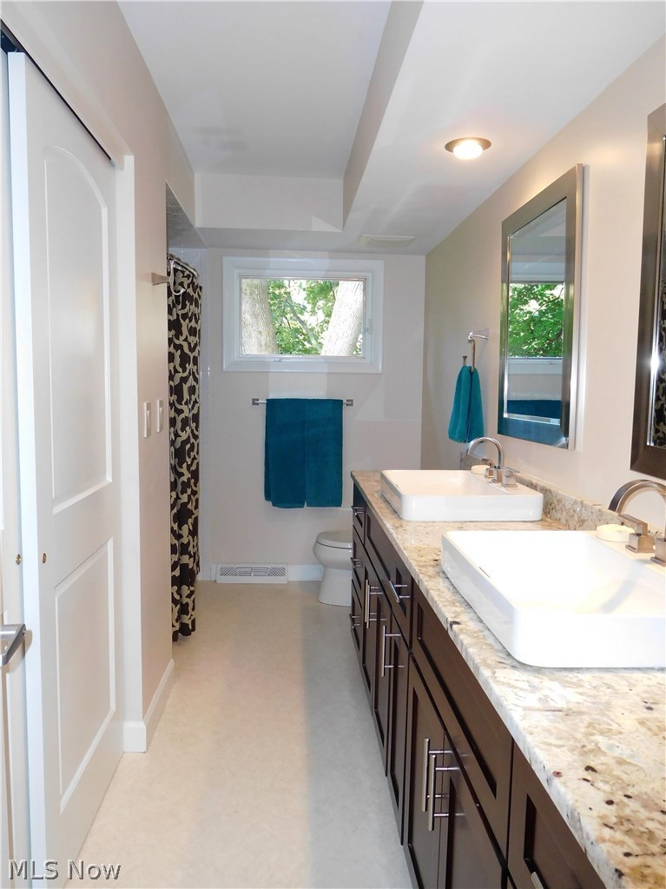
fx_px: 641
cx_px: 333
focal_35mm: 25
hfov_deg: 54.9
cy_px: 444
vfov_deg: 69.4
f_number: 3.4
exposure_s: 1/30
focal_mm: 4.5
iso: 280
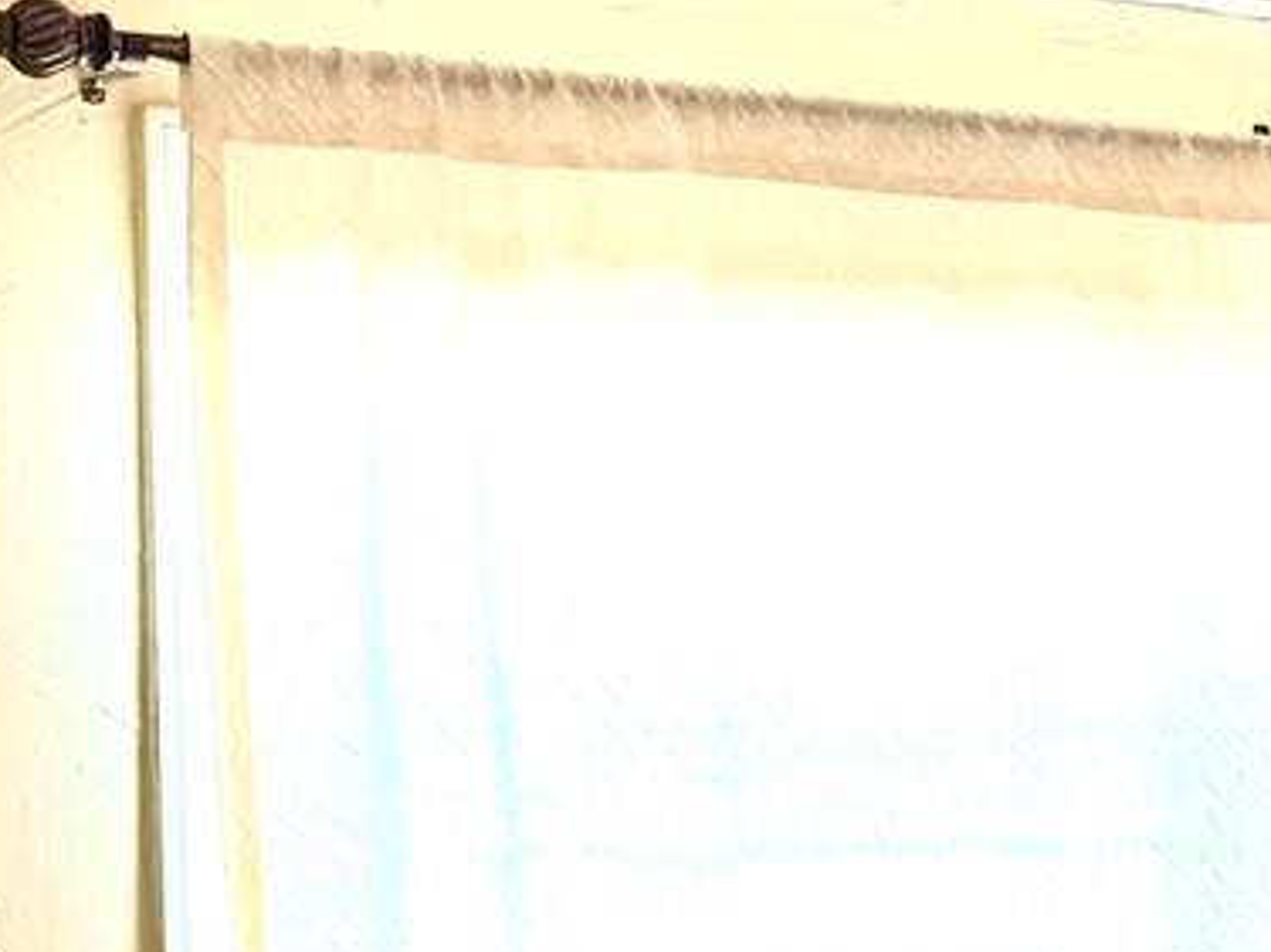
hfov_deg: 12.4
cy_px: 972
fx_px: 4808
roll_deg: +0.1
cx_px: 2908
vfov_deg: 11.2
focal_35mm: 131
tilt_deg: -2.8
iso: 250
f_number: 1.78
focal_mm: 6.76
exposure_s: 1/60
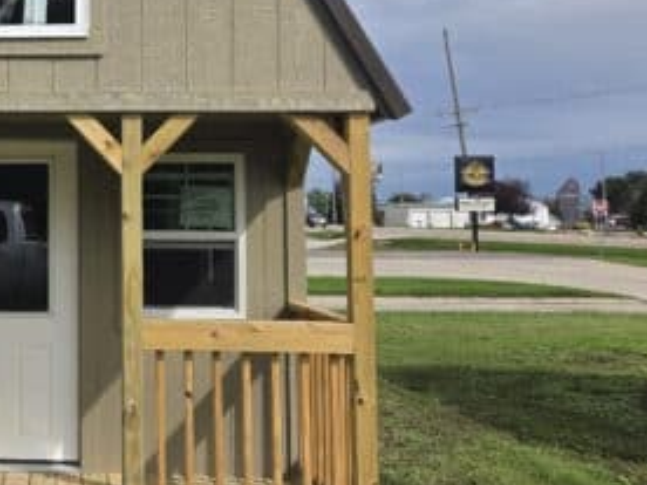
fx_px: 935
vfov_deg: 29.0
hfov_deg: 34.7
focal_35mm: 50
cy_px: 194
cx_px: 0
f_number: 1.8
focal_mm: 5.4
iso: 80
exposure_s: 1/5200
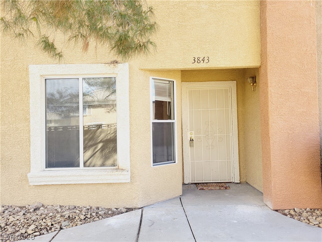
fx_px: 242
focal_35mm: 26
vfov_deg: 53.1
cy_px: 121
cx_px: 161
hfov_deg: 67.3
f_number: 1.8
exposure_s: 1/329
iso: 40
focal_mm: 5.4
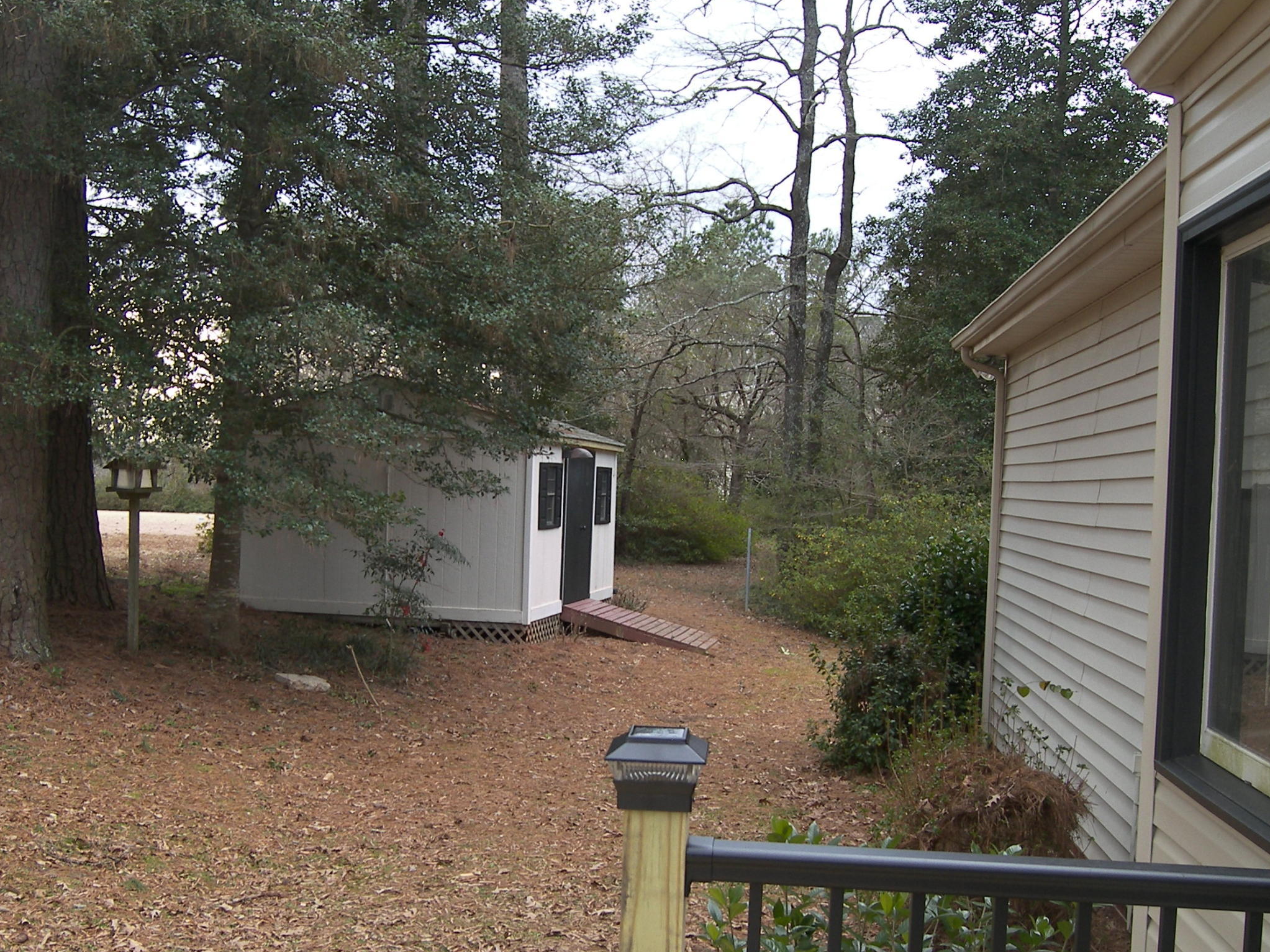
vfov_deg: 32.8
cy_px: 551
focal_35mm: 44
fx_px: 1614
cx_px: 514
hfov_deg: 42.8
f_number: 3.2
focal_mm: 6.3
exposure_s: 1/80
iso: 50
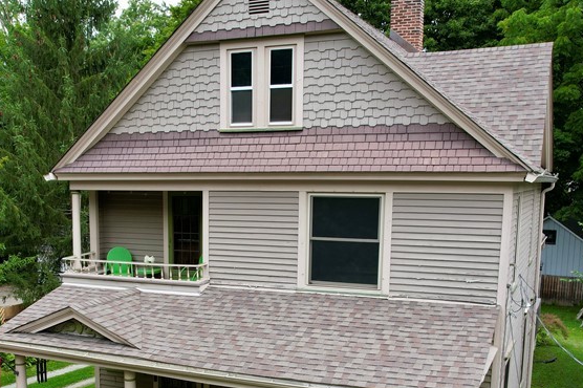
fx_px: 696
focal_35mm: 43
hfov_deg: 45.1
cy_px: 310
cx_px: 223
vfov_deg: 30.4
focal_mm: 8.38
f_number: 2.8
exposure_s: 1/500
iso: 100
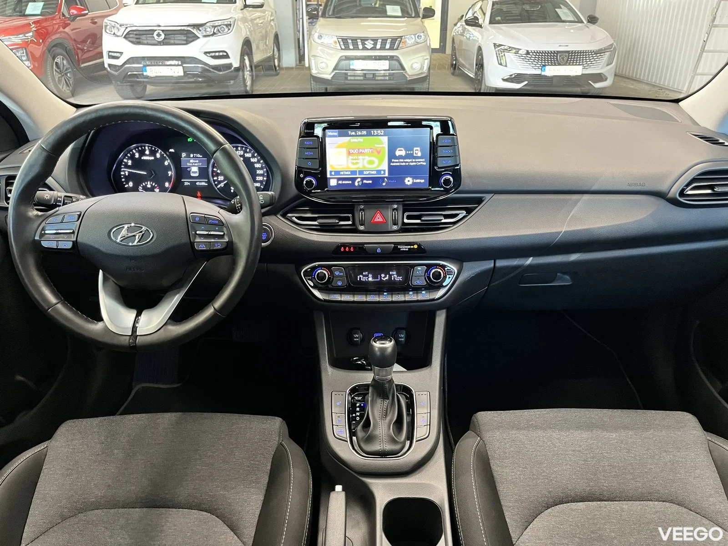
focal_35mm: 26
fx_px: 547
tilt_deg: -26.1
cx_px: 364
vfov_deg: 53.1
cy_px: 273
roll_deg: +0.6
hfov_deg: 67.3
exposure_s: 1/50
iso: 400
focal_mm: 5.1
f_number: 1.6
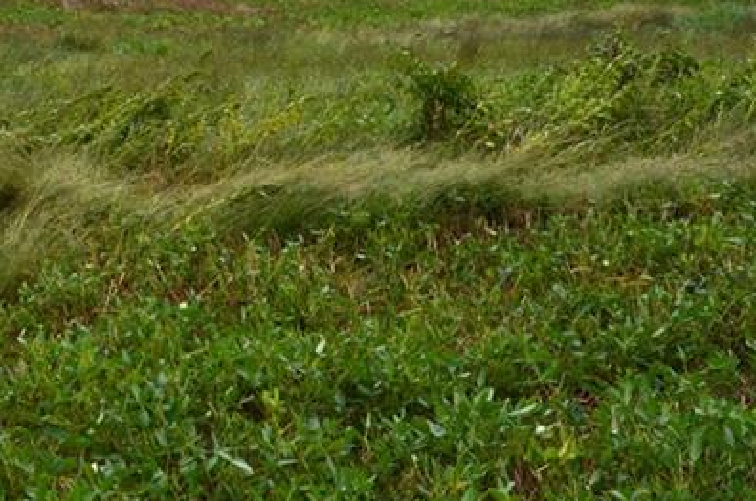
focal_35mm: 70
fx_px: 1468
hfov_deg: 27.0
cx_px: -33
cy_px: -84
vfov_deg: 18.5
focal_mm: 18
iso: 100
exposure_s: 1/200
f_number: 10
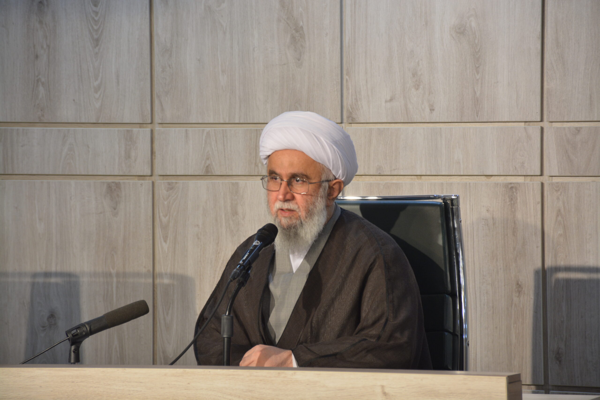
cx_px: 300
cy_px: 200
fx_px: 3500
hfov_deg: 9.8
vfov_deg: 6.5
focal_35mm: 210
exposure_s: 1/20
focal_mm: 140
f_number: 5.6
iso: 640
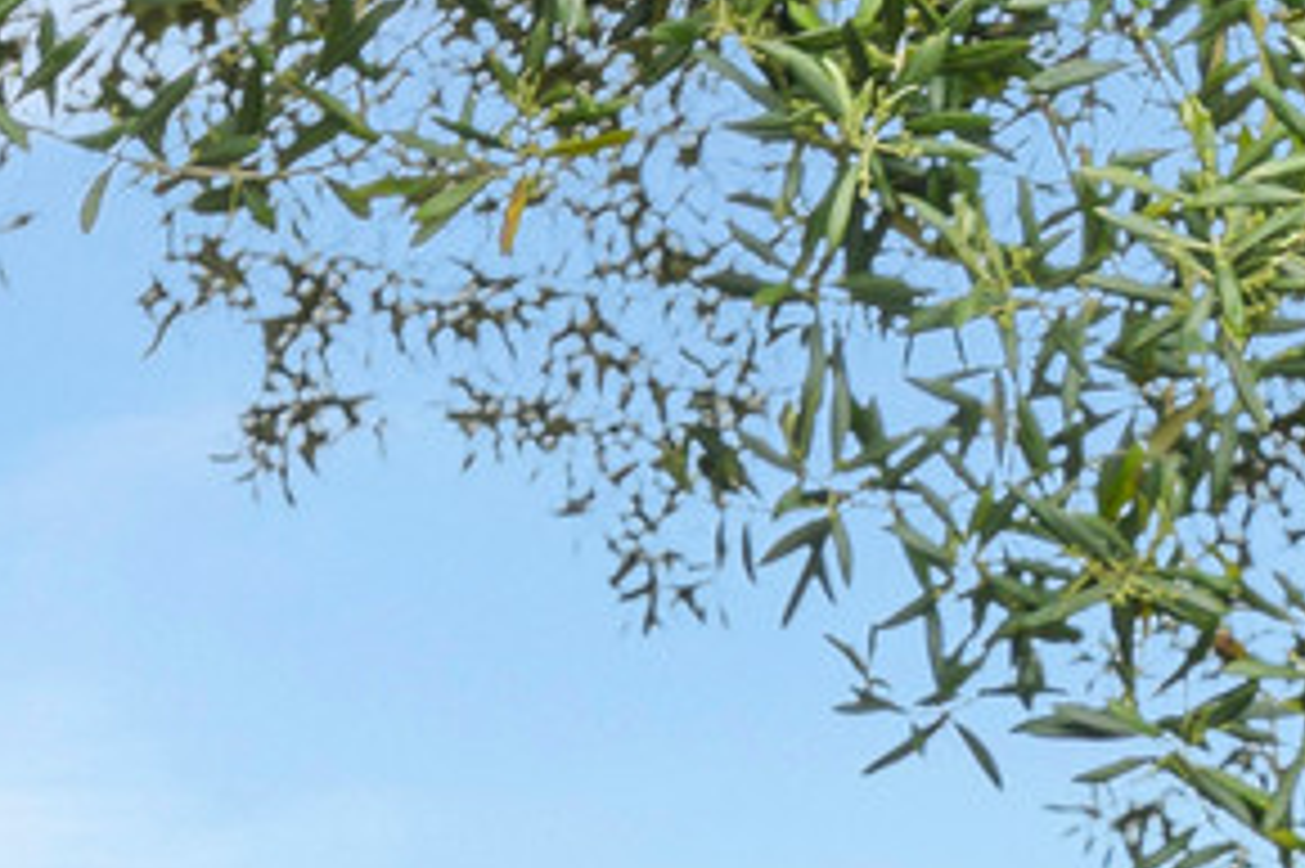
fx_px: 6992
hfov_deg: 10.6
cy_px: 1554
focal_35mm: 193
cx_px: 1323
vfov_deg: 6.9
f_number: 8
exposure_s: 1/60
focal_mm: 35
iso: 100
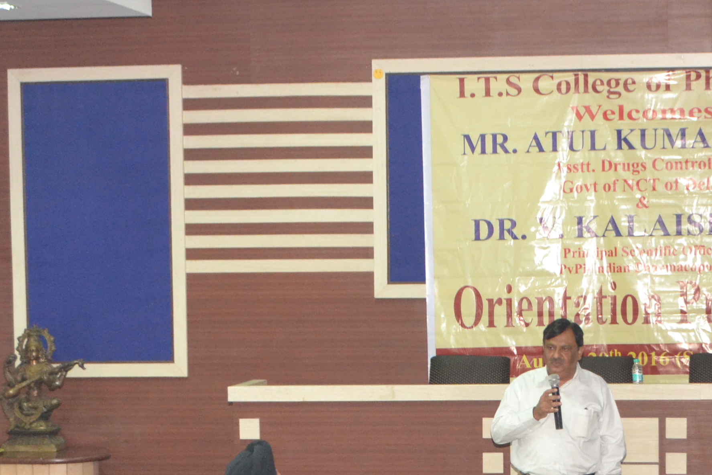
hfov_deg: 17.4
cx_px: 501
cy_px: 421
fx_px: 2314
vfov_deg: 11.6
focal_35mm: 117
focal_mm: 30
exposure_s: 1/40
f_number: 5
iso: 1600
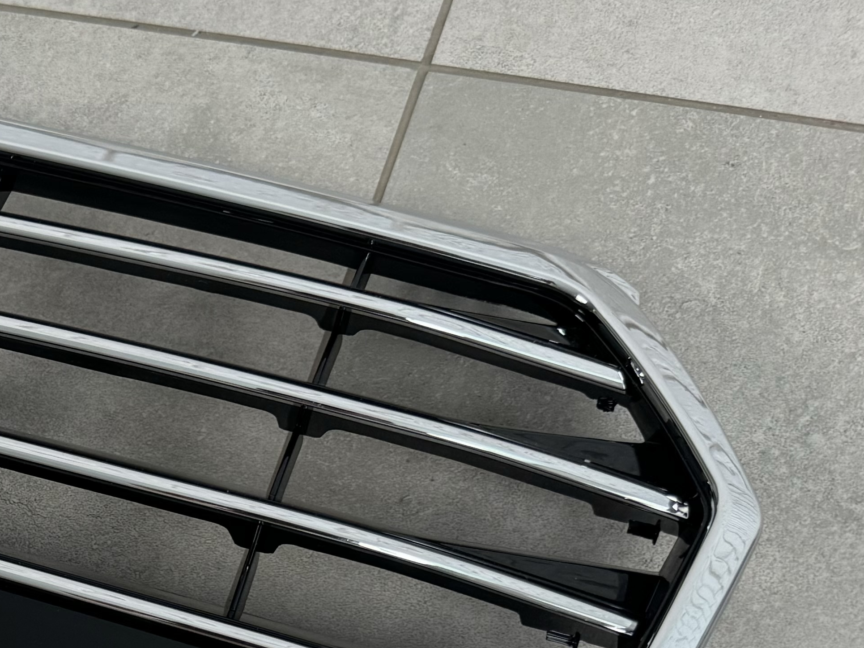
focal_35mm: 71
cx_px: -367
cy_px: 661
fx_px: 1772
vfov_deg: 20.0
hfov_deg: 23.1
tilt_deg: -60.9
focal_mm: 6.76
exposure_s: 1/100
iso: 125
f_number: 1.78
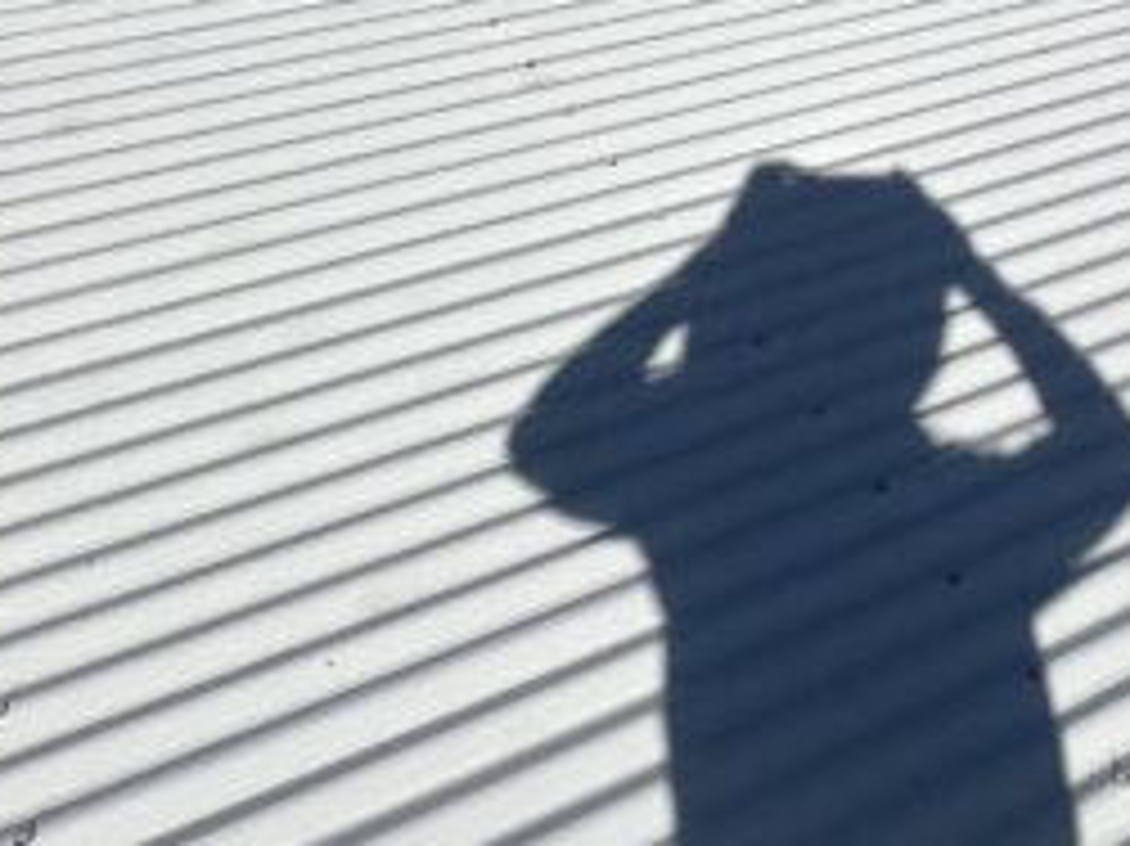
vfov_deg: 24.6
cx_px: 1049
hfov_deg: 33.9
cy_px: -198
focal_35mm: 53
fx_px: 1729
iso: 32
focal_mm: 1.57
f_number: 1.8
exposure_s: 1/6944
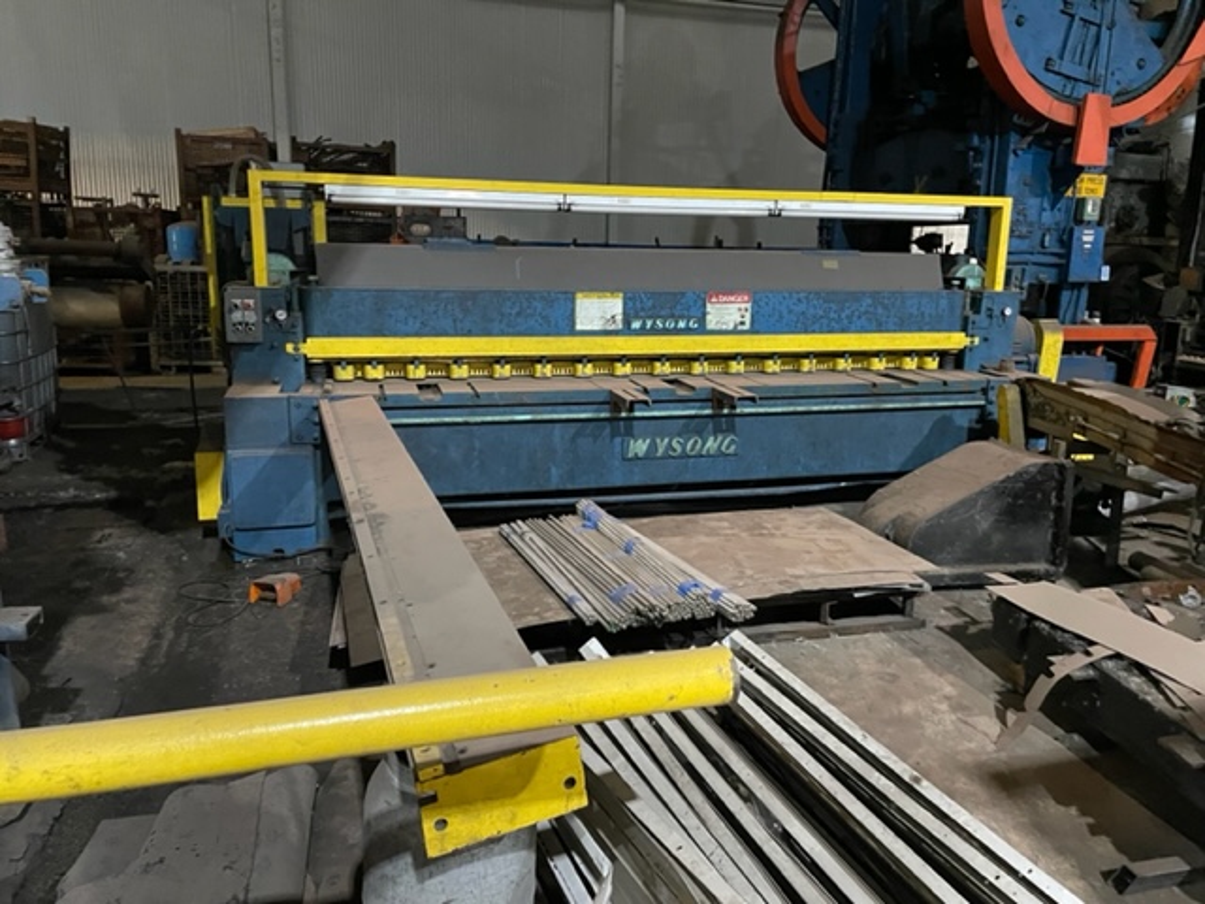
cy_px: 452
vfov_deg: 53.1
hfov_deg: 67.3
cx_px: 602
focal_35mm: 26
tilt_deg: -8.9
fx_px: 905
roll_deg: -1.7
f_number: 1.6
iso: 640
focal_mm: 4.2
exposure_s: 1/30
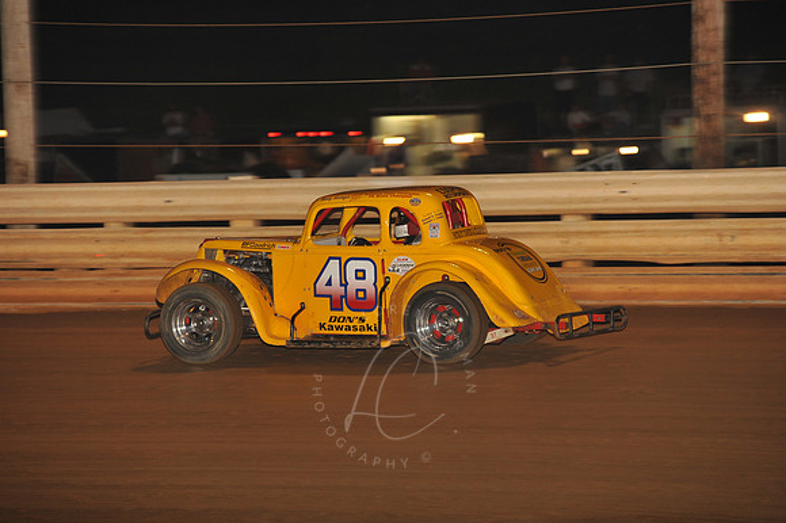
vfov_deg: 6.9
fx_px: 4364
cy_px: 262
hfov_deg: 10.3
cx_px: 393
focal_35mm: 200
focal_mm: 200
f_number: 6.3
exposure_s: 1/320
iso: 1000
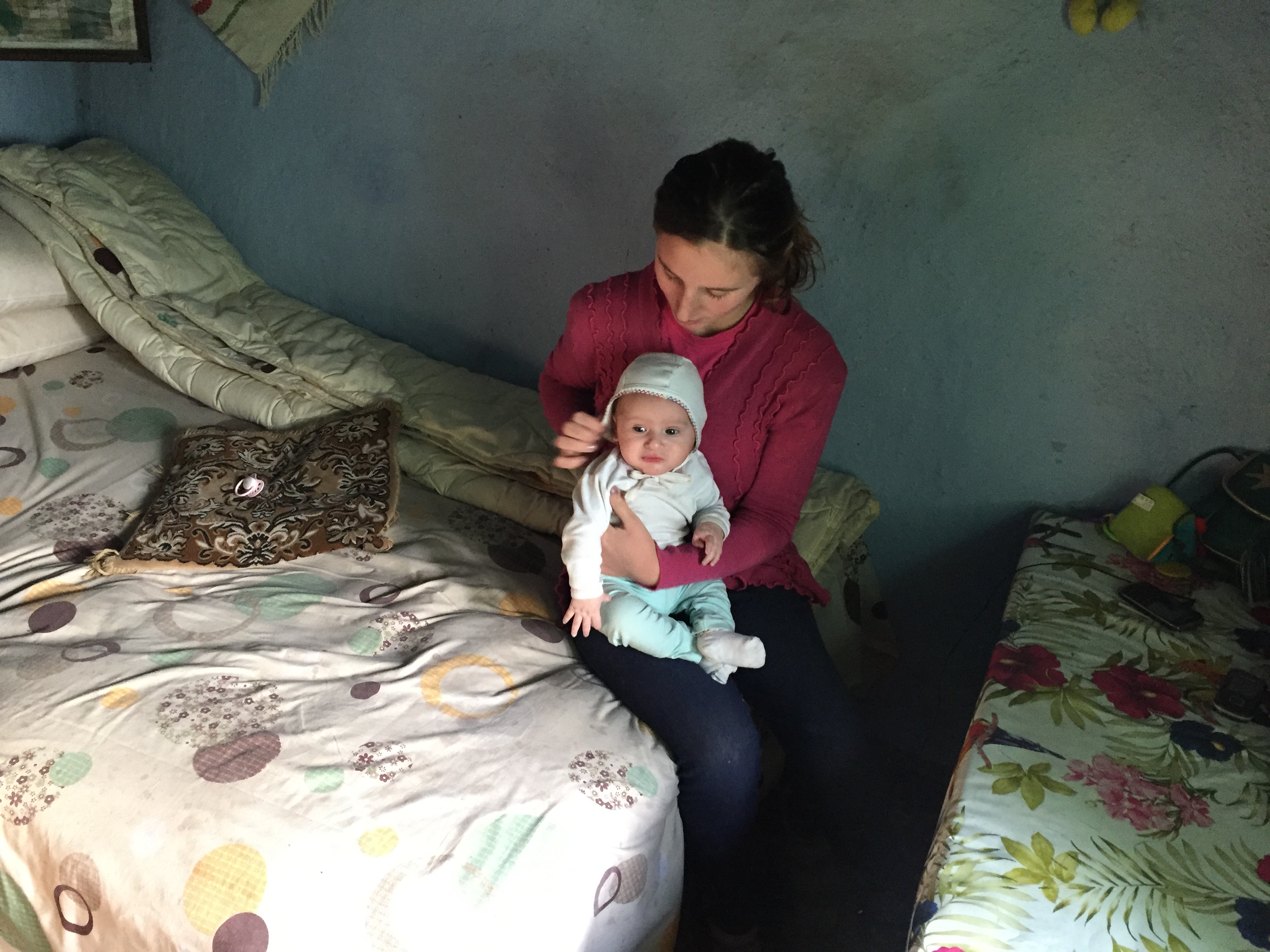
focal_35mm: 29
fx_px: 1064
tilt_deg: -26.3
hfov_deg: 61.7
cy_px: 476
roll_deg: -3.7
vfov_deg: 48.2
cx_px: 635
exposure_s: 1/20
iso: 250
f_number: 2.2
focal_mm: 4.15
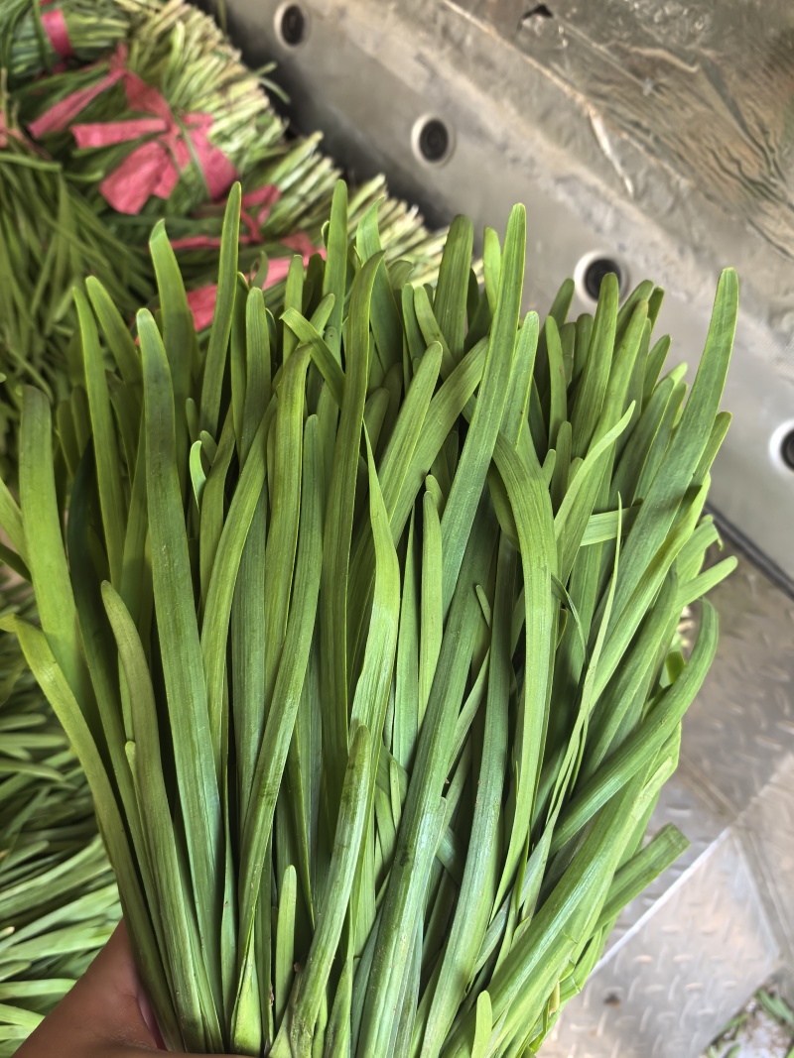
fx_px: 826
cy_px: 529
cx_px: 397
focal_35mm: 27
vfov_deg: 65.3
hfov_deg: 51.3
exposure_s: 1/754
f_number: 2
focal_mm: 6.98
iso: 1600
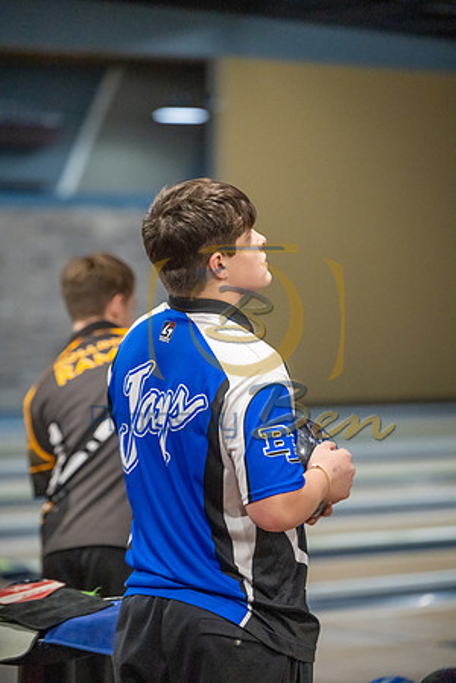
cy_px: 342
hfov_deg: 8.6
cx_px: 228
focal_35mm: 160
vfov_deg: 12.8
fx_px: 3040
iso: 4000
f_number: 3.2
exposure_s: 1/800
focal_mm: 160
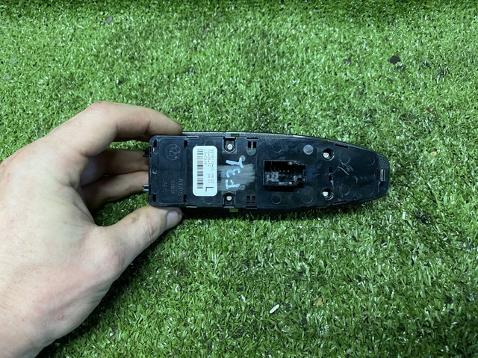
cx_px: 239
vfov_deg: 53.0
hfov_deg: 67.3
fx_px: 359
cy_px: 179
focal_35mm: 26
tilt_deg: -52.6
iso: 200
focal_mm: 4.25
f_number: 1.8
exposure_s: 1/60
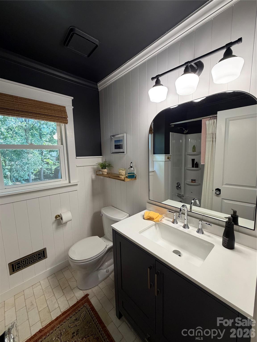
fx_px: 139
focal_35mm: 14
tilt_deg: -7.1
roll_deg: +0.4
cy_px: 171
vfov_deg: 102.1
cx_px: 128
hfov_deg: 85.7
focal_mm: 2.22
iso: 250
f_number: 2.2
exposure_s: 1/120
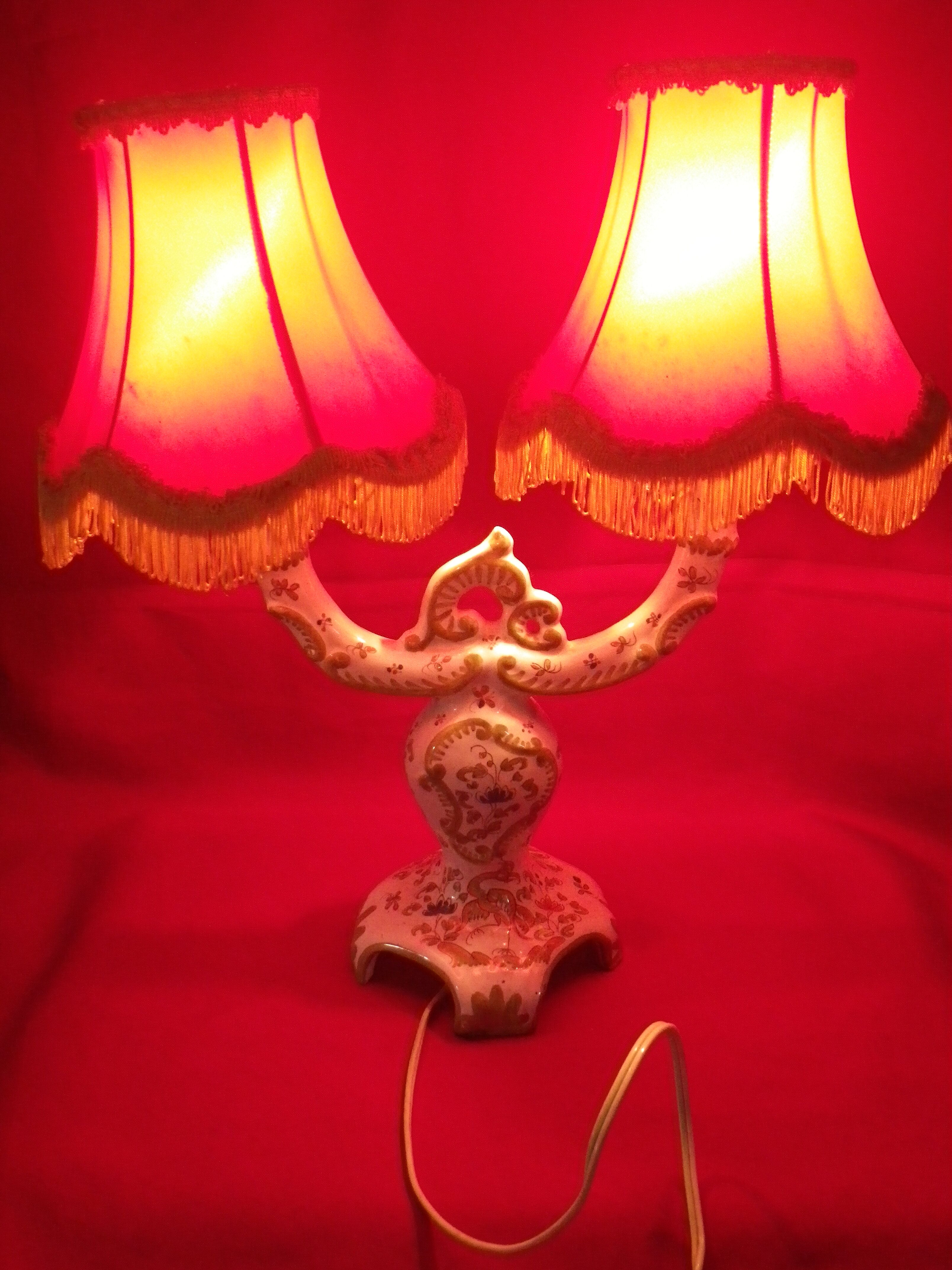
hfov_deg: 41.8
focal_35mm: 34
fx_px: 1247
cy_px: 635
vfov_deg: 54.0
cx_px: 476
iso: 500
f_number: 3.8
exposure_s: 1/50
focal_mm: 6.1
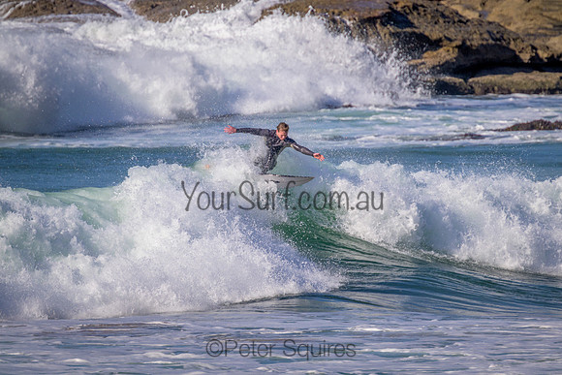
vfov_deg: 1.7
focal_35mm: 800
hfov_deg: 2.6
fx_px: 12491
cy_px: 188
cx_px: 281
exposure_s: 1/2000
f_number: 11
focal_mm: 800
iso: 800
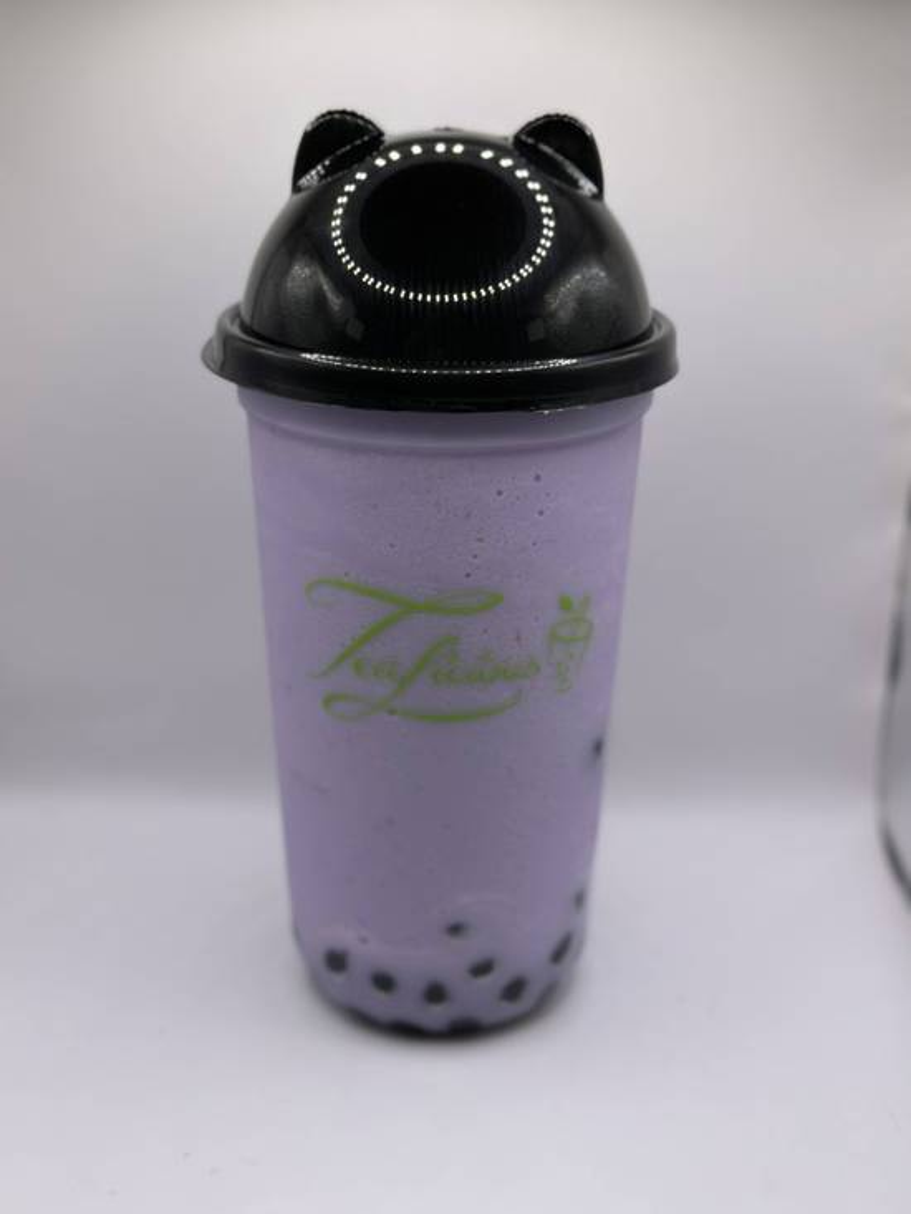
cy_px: 607
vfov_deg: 39.7
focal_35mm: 48
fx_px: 1684
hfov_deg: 30.3
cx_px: 456
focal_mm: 6.86
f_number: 1.78
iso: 80
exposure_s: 1/935
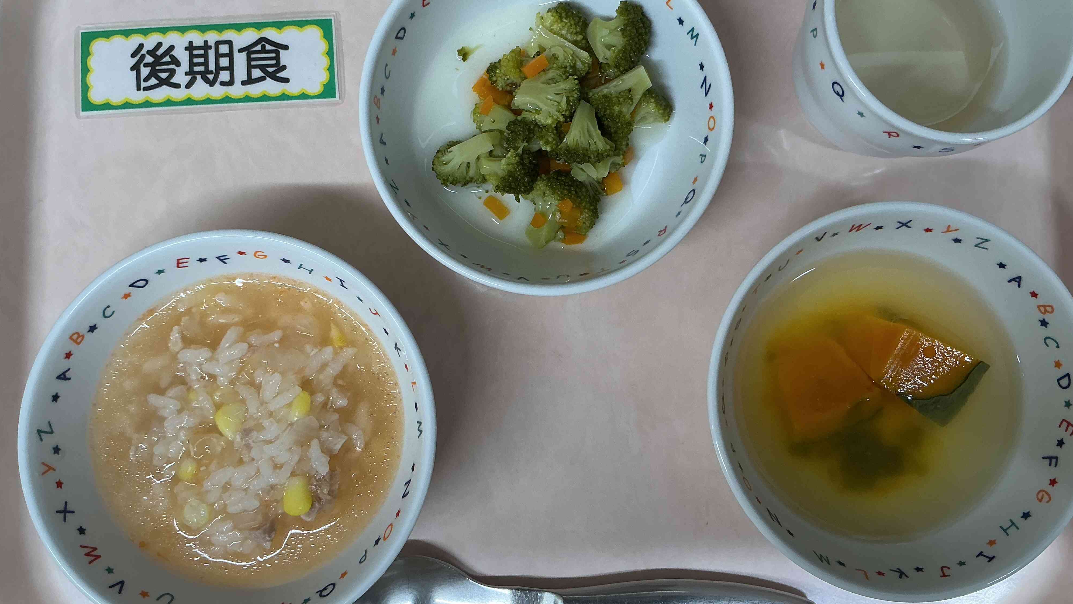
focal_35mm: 32
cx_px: 538
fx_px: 910
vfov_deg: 36.6
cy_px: 266
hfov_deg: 61.0
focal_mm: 3
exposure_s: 1/60
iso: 50
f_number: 1.8
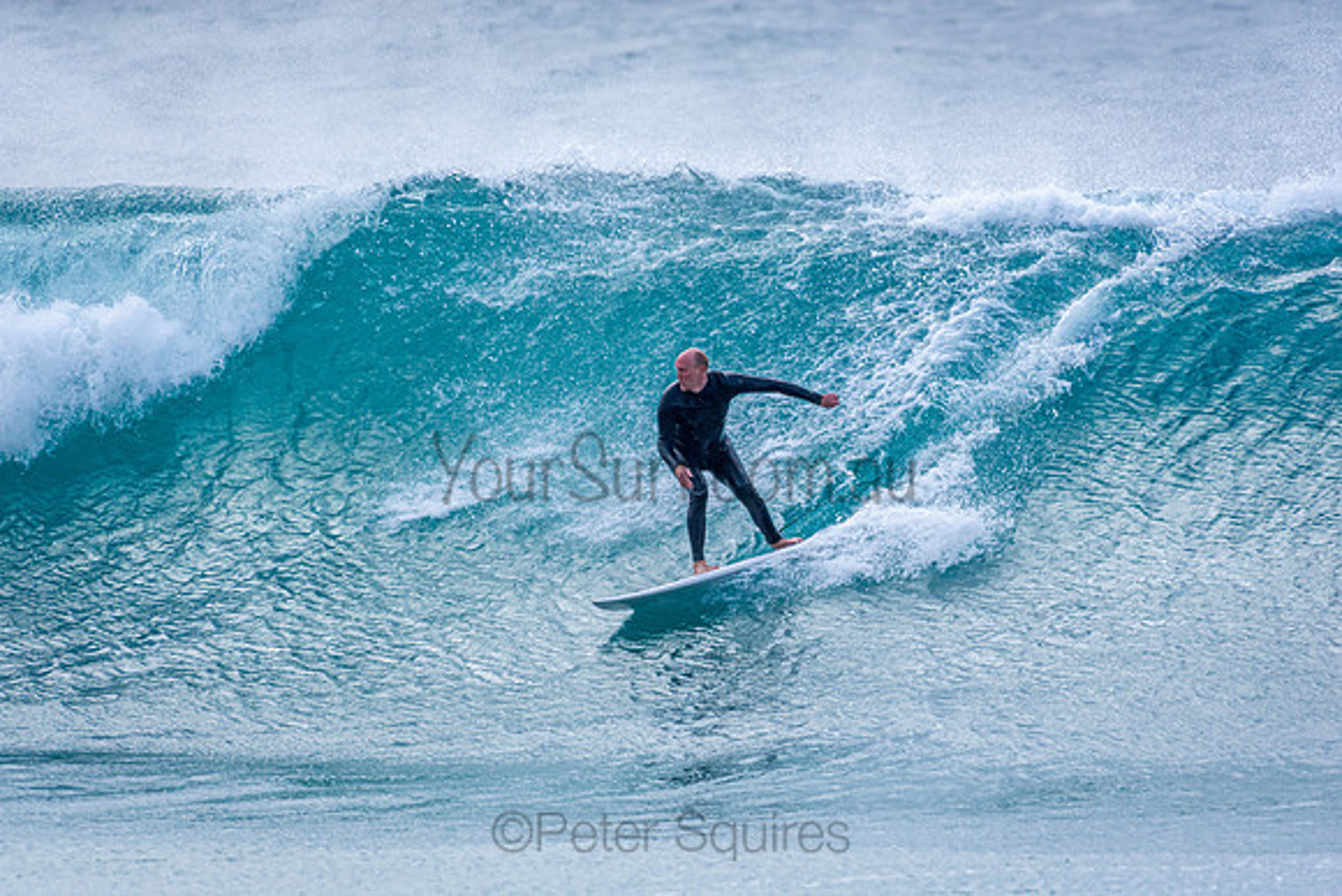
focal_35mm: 750
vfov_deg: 1.8
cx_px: 671
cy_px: 448
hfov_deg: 2.7
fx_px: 27964
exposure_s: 1/2500
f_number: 5.6
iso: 640
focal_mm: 500
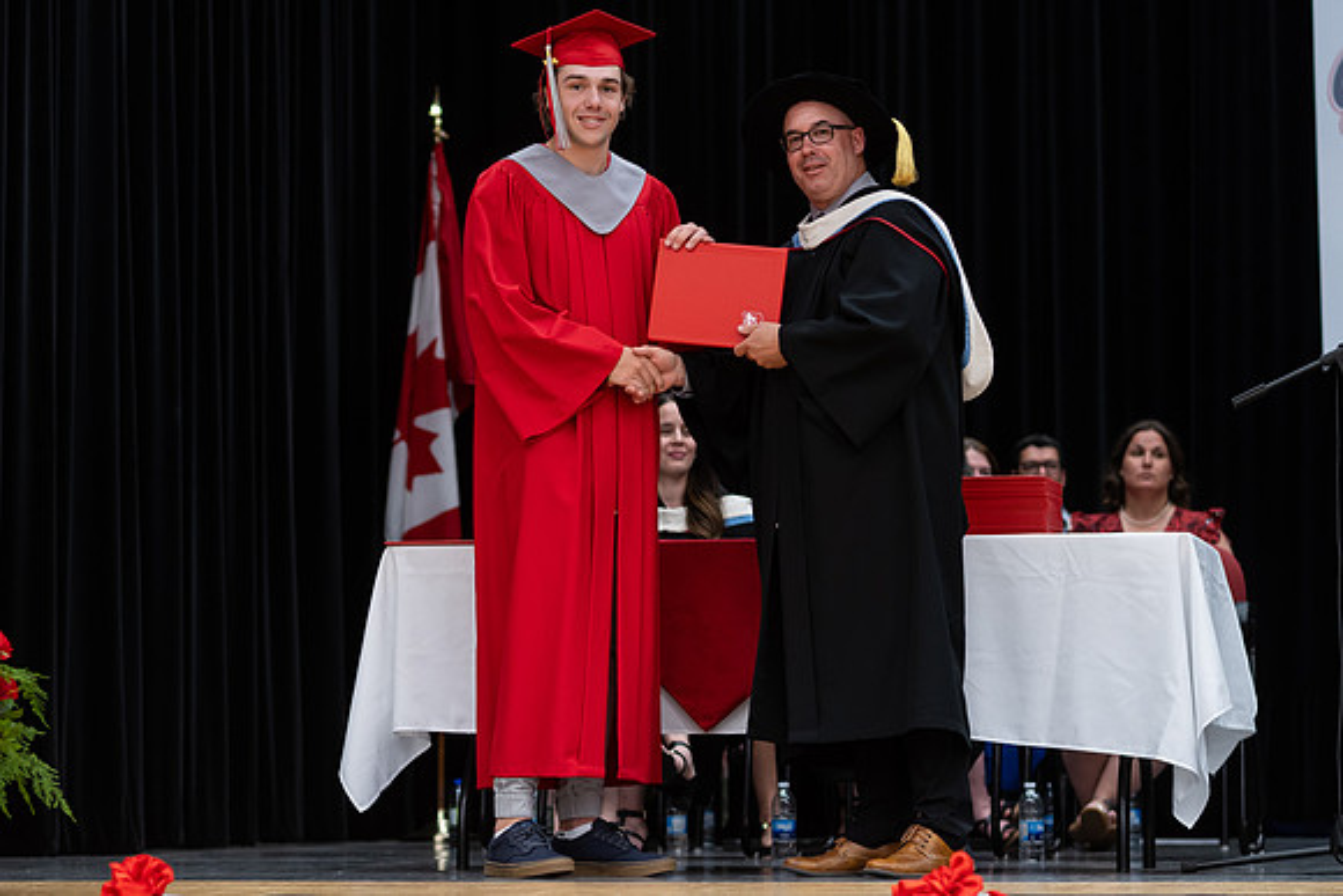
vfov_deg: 12.6
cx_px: 616
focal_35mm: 109
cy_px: 488
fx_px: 4059
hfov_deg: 18.8
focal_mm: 85
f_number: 2.8
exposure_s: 1/200
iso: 1000
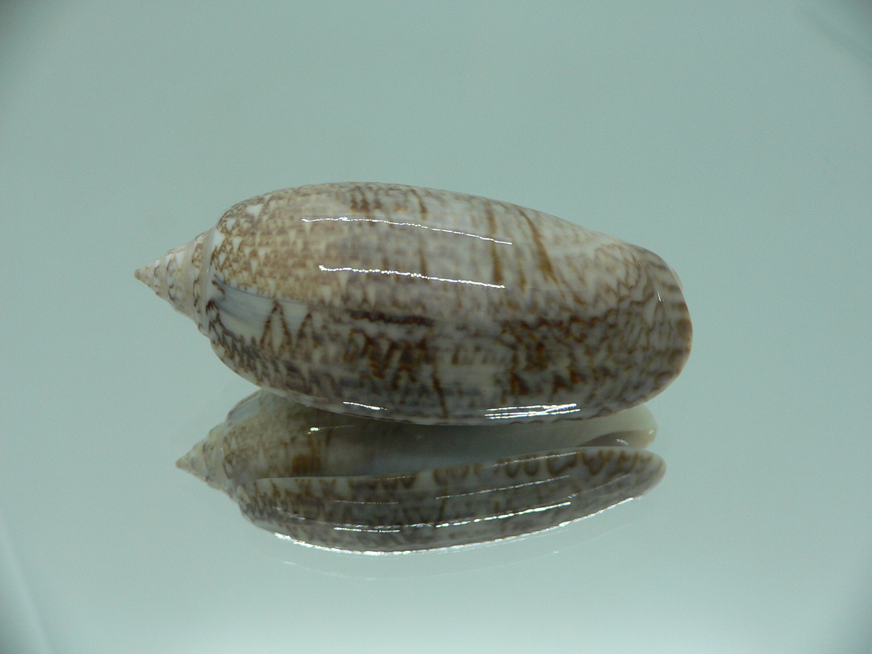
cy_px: 327
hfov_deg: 52.6
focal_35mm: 35
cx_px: 436
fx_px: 882
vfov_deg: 40.7
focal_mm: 4.6
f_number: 2.8
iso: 100
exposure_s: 1/60
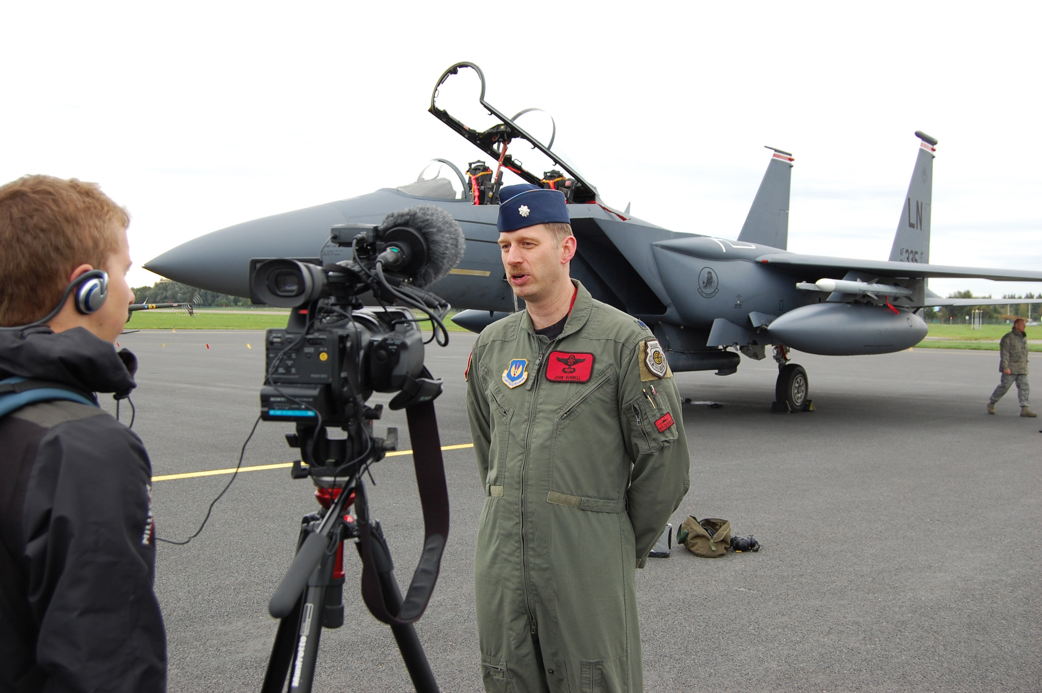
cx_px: 521
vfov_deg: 36.8
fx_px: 1041
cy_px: 346
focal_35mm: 36
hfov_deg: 53.2
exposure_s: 1/125
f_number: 6.3
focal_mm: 24
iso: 200
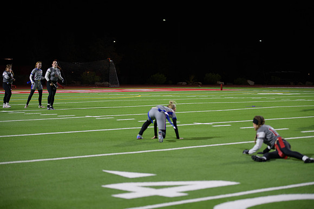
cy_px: 104
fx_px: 872
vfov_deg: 13.7
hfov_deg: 20.4
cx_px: 157
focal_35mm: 100
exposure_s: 1/200
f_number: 2.8
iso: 900
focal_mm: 100
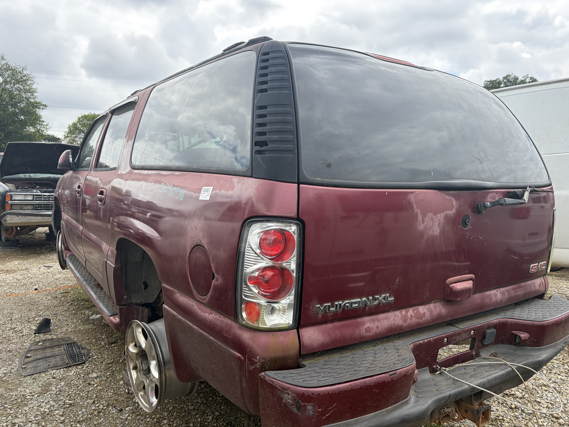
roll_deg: -0.2
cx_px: 284
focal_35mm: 26
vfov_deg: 53.1
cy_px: 214
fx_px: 427
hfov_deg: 67.3
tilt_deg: -3.3
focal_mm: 5.96
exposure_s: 1/1751
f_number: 1.6
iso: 50
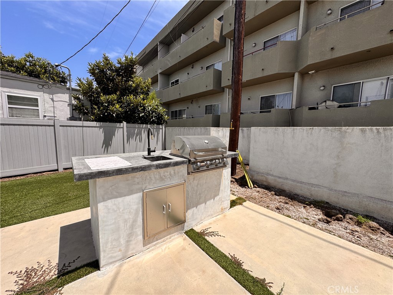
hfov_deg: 102.1
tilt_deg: -9.6
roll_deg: -0.3
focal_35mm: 14
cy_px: 148
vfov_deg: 85.7
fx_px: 159
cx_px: 196
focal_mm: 2.22
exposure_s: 1/1600
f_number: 2.2
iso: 50
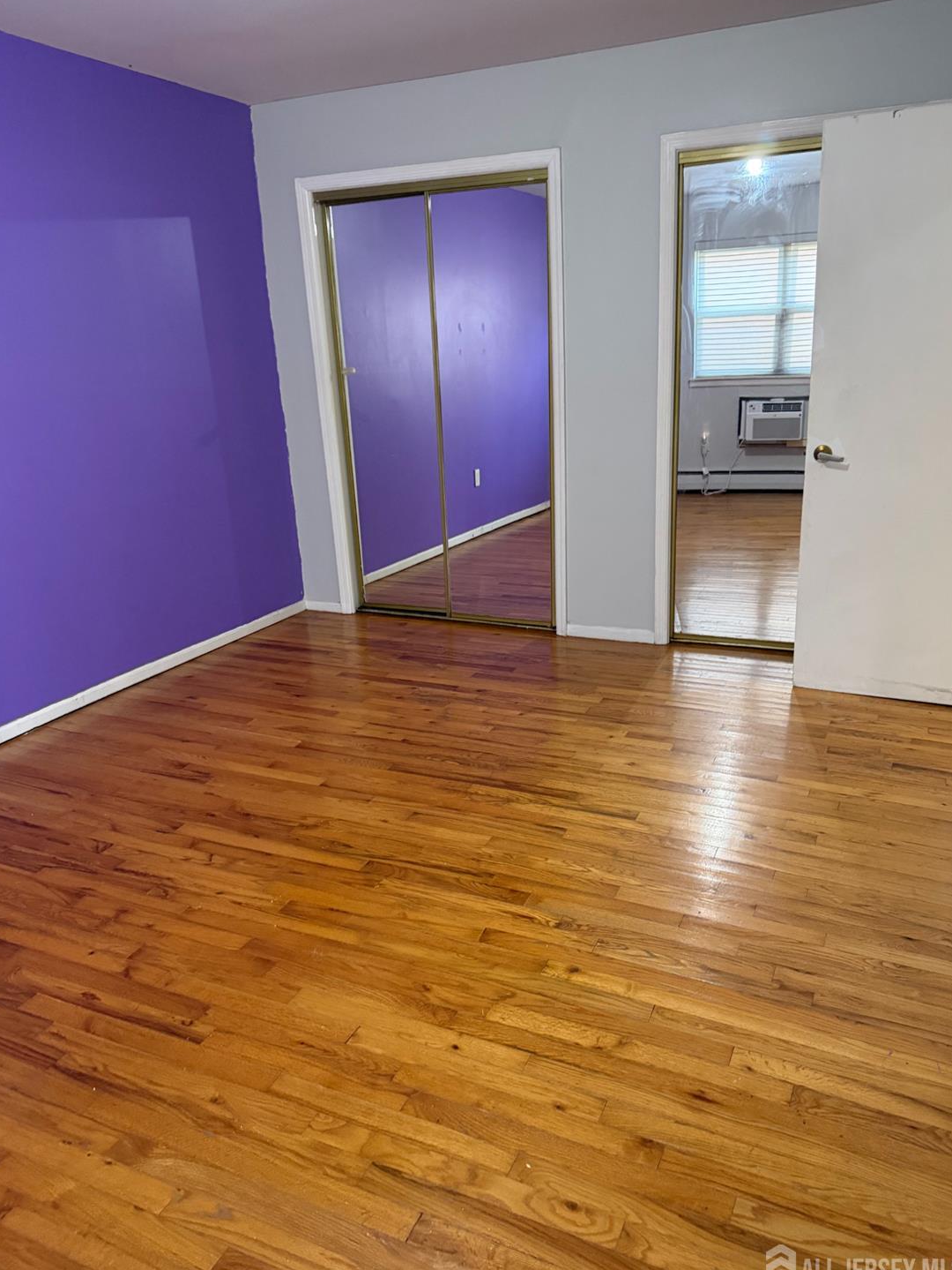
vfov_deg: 69.4
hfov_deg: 54.9
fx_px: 916
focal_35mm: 25
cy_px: 647
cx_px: 488
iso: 500
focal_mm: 6.76
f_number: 1.78
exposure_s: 1/60
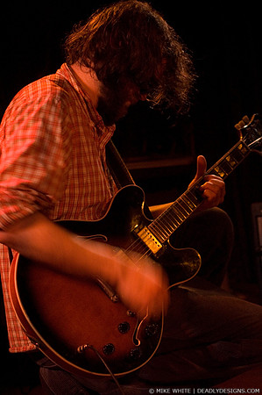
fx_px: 952
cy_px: 198
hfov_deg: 15.7
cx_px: 131
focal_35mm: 87
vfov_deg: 23.4
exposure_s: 1/40
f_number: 2.8
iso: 1600
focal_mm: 58
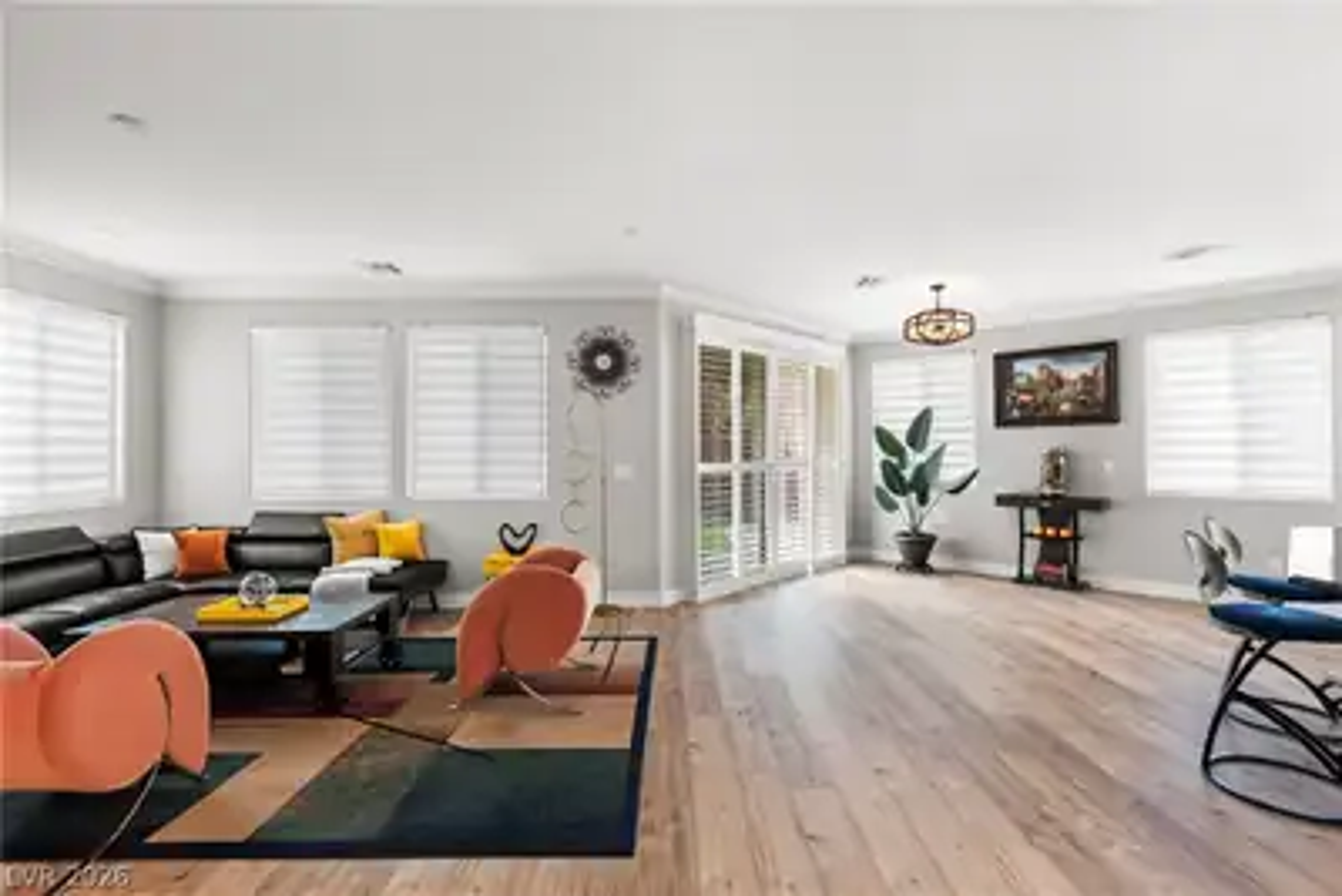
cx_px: 671
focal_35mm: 17
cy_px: 448
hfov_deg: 93.3
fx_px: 634
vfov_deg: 70.5
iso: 400
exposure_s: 1/8
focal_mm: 17
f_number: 8
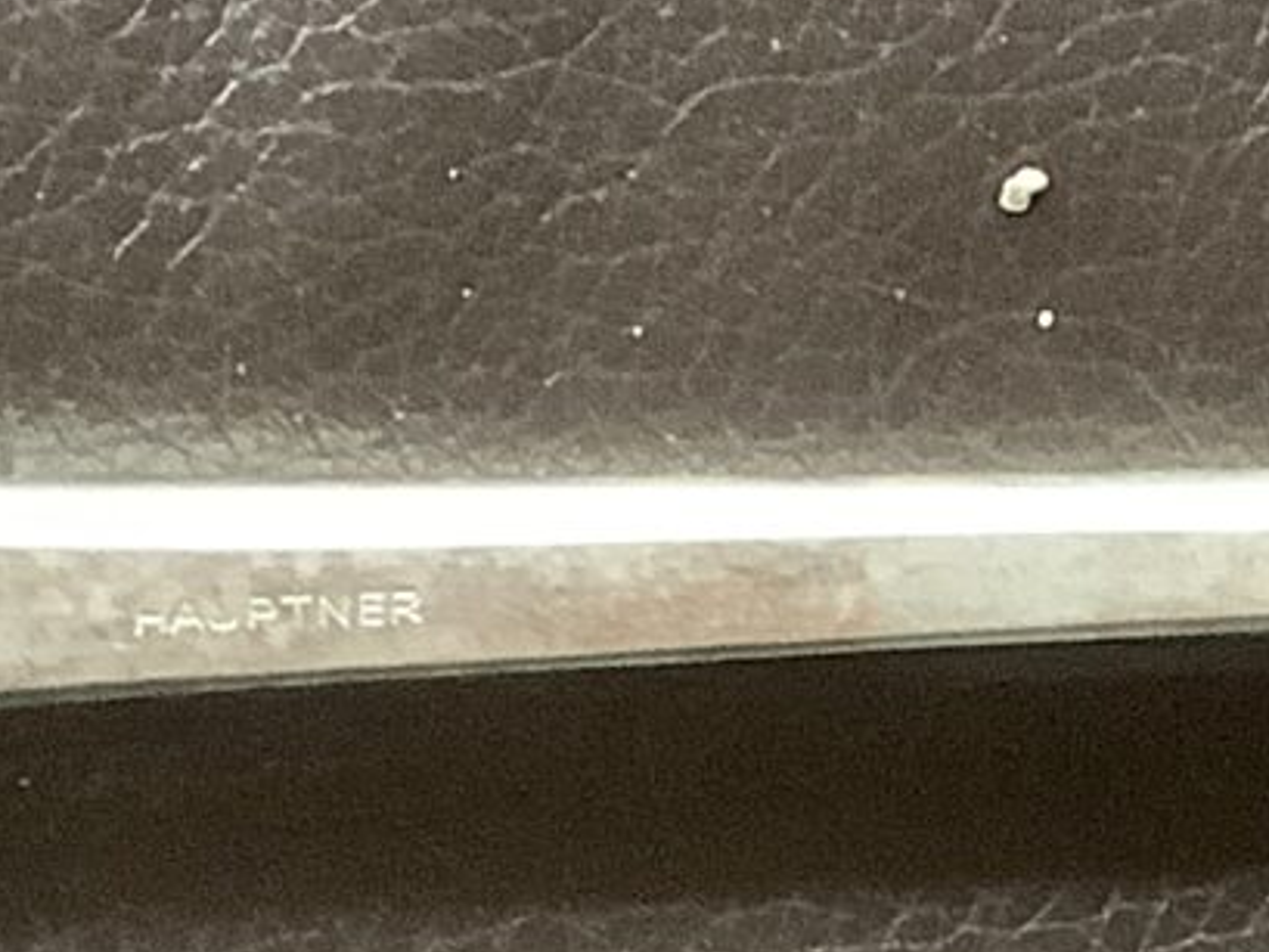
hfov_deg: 10.2
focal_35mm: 194
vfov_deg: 7.5
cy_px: 1637
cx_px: 1027
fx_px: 7114
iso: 320
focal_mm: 3.3
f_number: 2.4
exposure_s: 1/40
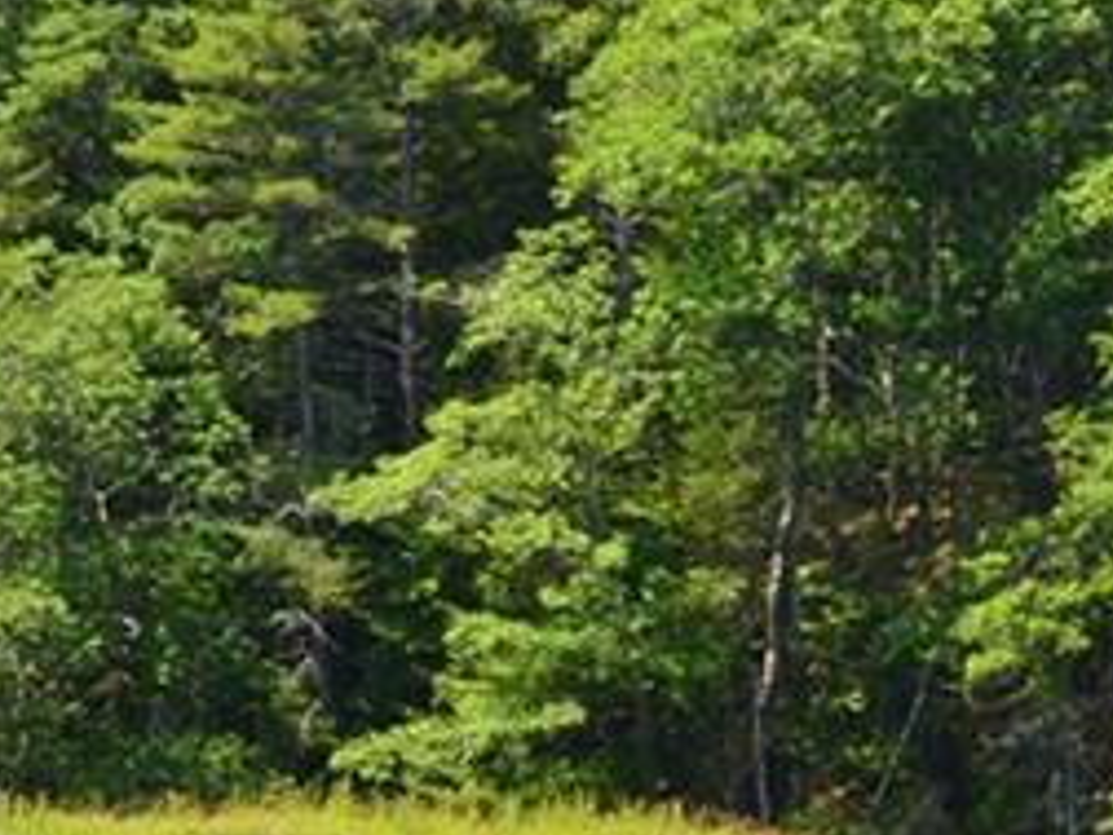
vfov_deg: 4.6
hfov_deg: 6.1
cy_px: 1144
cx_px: 1254
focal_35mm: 322
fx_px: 10352
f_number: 10
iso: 400
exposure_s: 1/250
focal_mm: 55
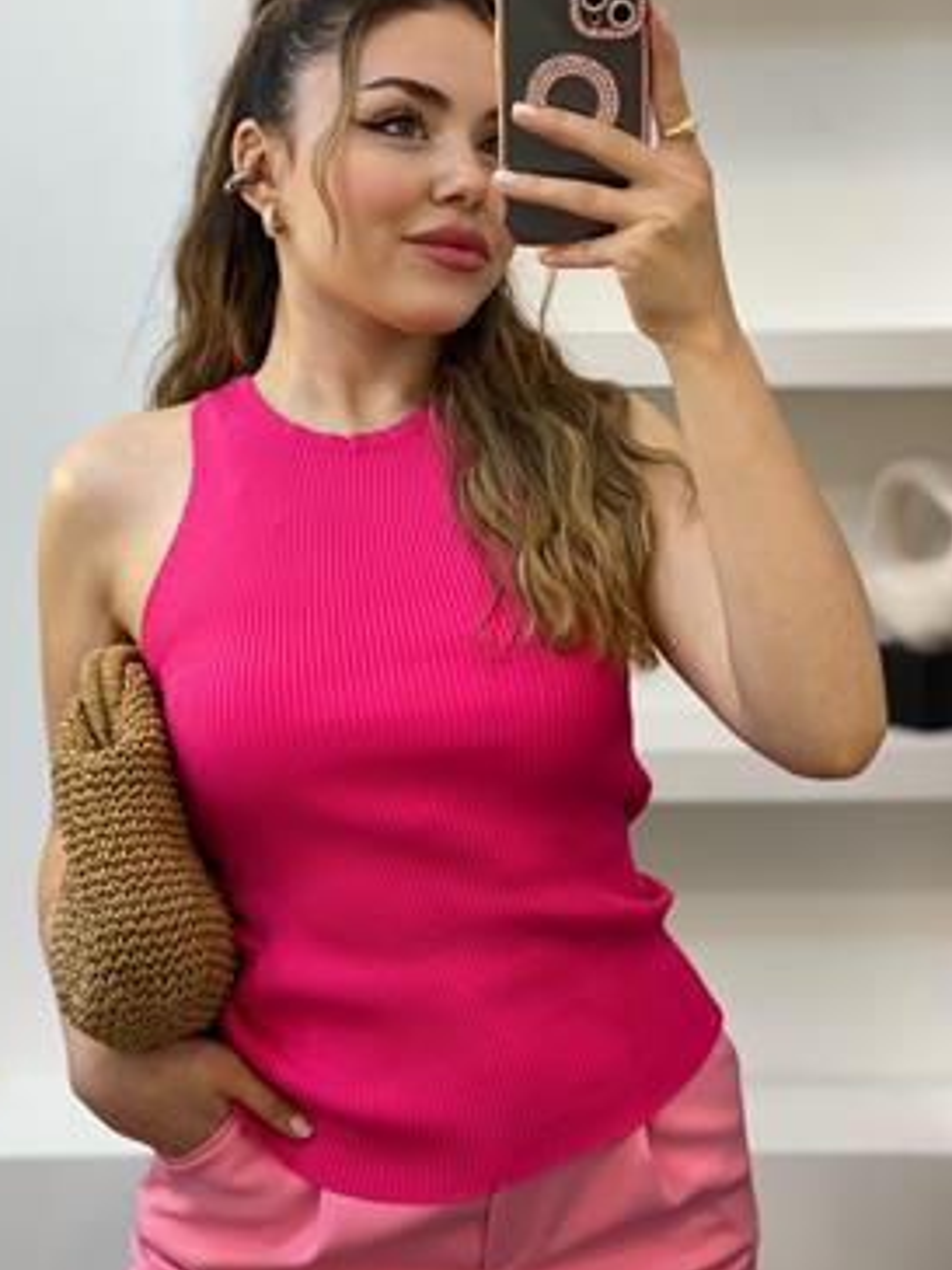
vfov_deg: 32.7
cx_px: 439
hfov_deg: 24.8
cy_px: 574
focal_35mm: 59
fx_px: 2163
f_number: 2
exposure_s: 1/100
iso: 125
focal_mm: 6
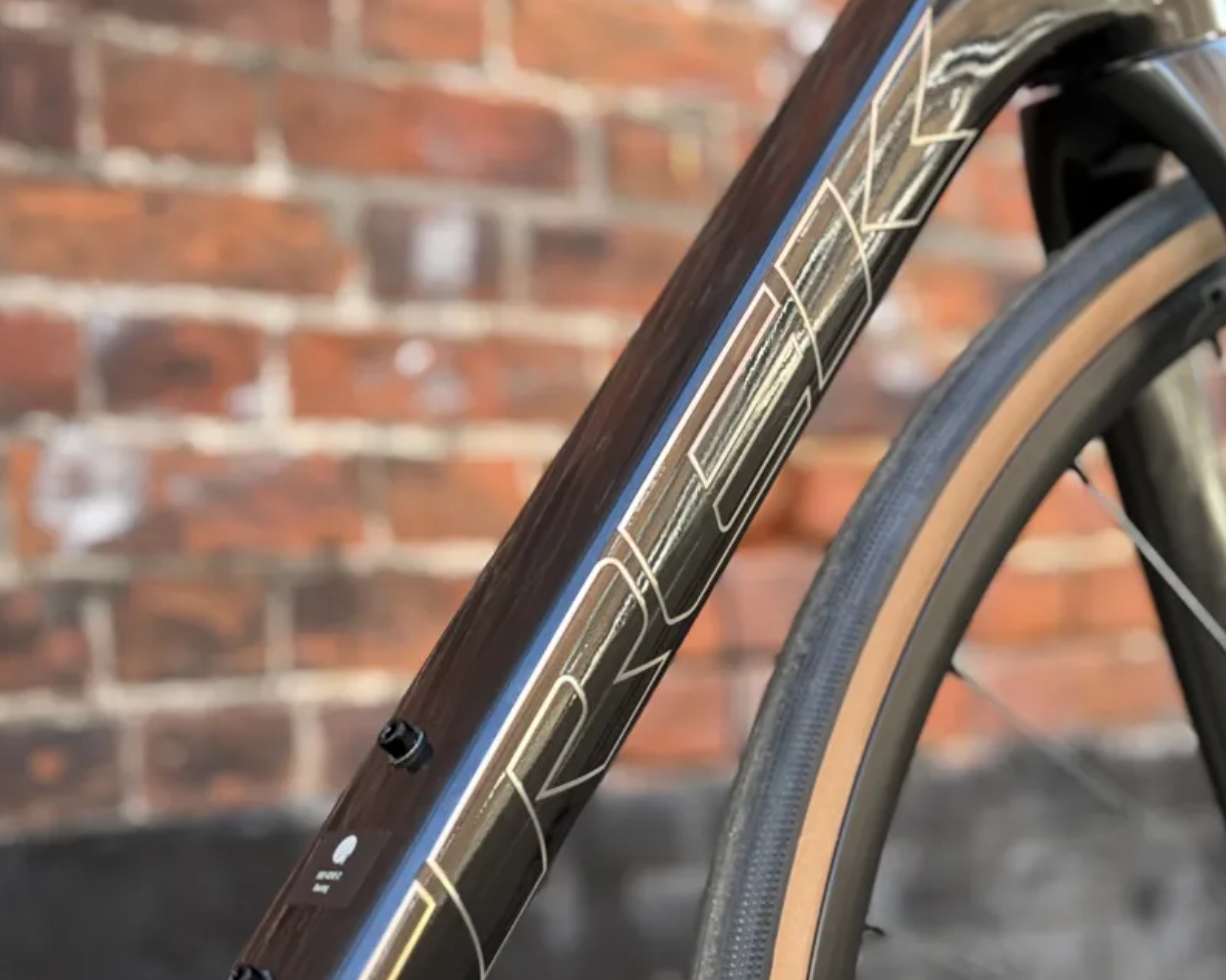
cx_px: 617
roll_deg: +3.4
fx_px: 2285
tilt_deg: +3.1
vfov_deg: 24.2
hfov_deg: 30.0
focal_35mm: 63
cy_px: 535
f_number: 1.78
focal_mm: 6.76
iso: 64
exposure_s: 1/122
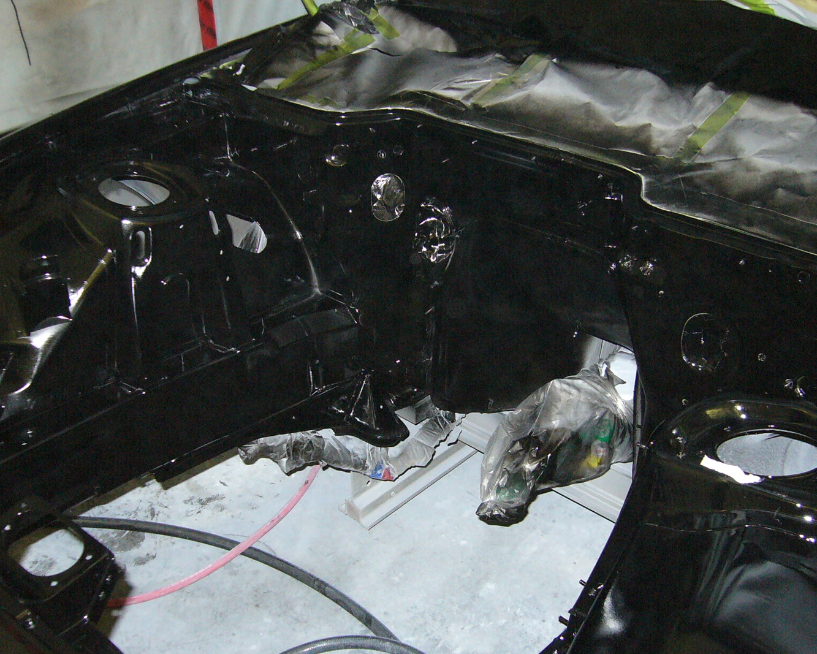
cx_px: 411
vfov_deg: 36.5
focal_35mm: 41
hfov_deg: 44.8
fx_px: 992
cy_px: 364
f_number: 2.8
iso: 400
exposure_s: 1/60
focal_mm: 5.8
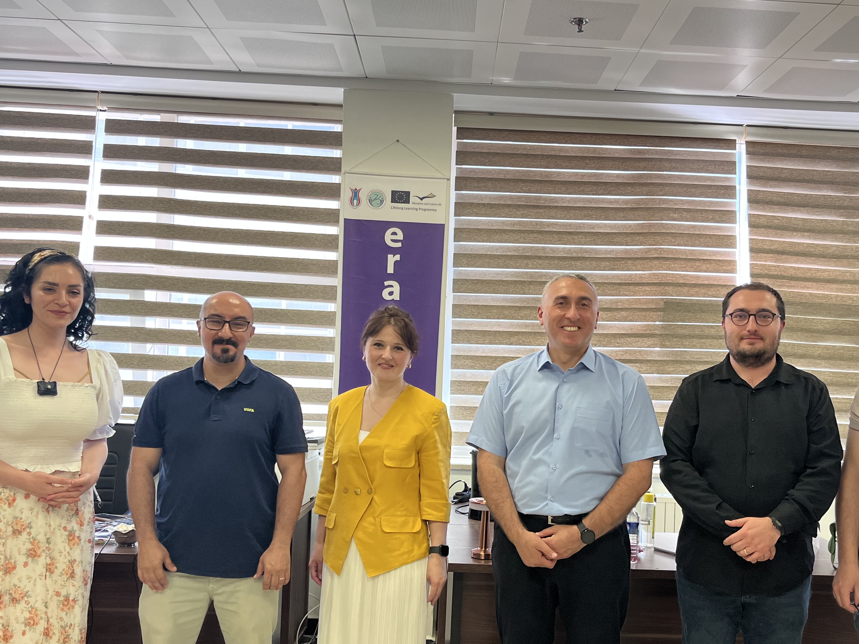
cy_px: 344
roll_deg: -1.0
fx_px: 918
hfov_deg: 50.0
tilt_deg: +0.1
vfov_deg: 38.6
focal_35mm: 37
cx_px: 483
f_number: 1.6
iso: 125
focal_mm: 5.1
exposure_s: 1/100
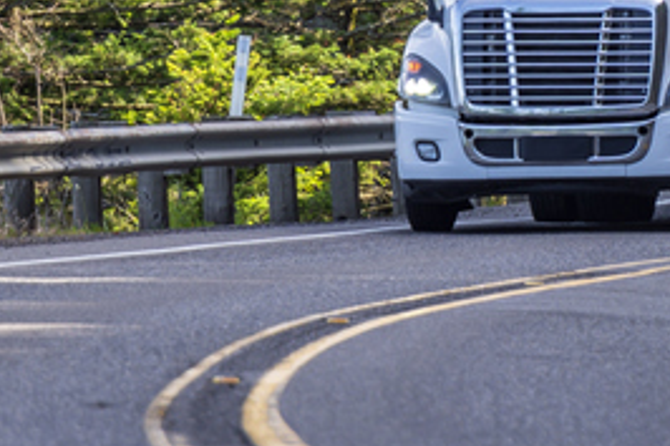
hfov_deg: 2.2
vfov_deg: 1.5
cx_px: 612
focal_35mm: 942
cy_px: -280
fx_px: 17520
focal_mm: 200
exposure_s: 1/400
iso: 100
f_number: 2.8
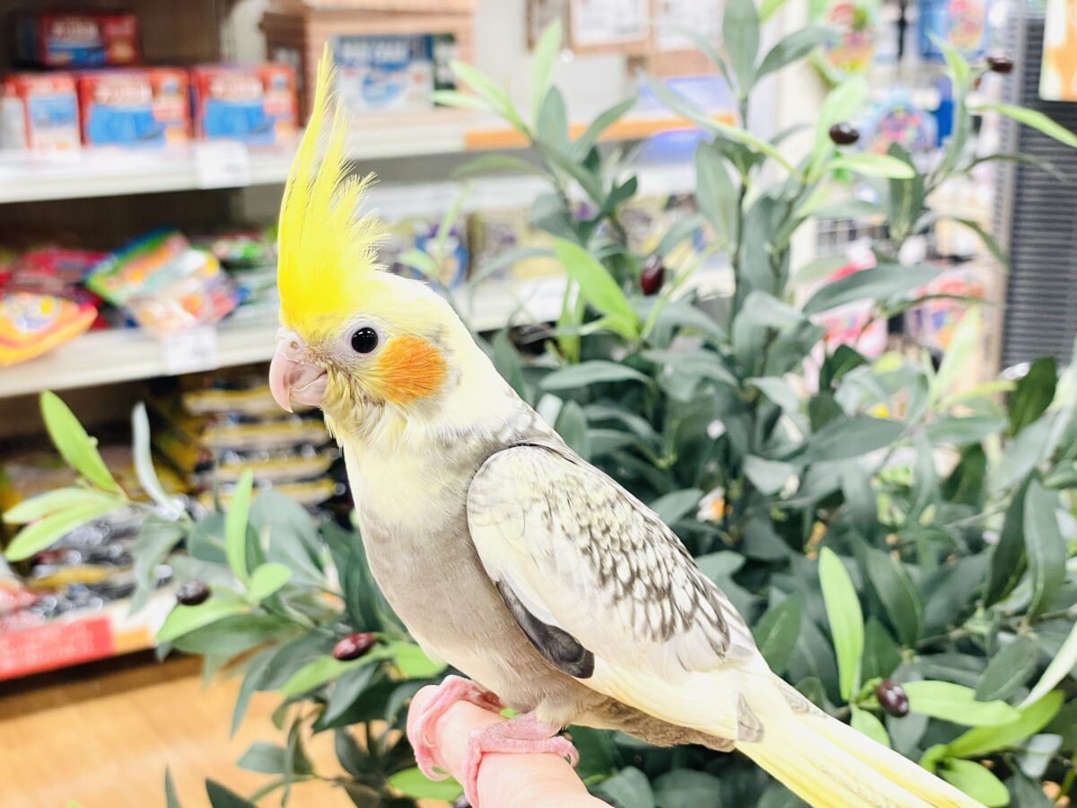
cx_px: 538
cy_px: 404
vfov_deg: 28.0
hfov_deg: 36.8
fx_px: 1618
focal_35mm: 52
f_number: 2
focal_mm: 6
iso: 200
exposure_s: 1/100
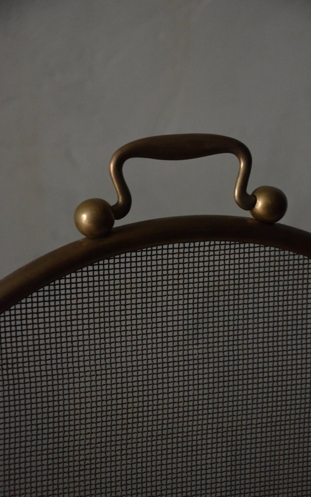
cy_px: 250
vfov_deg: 17.0
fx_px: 1669
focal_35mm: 123
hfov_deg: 10.6
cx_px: 164
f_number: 5.3
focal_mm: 80
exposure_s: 1/25
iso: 3200
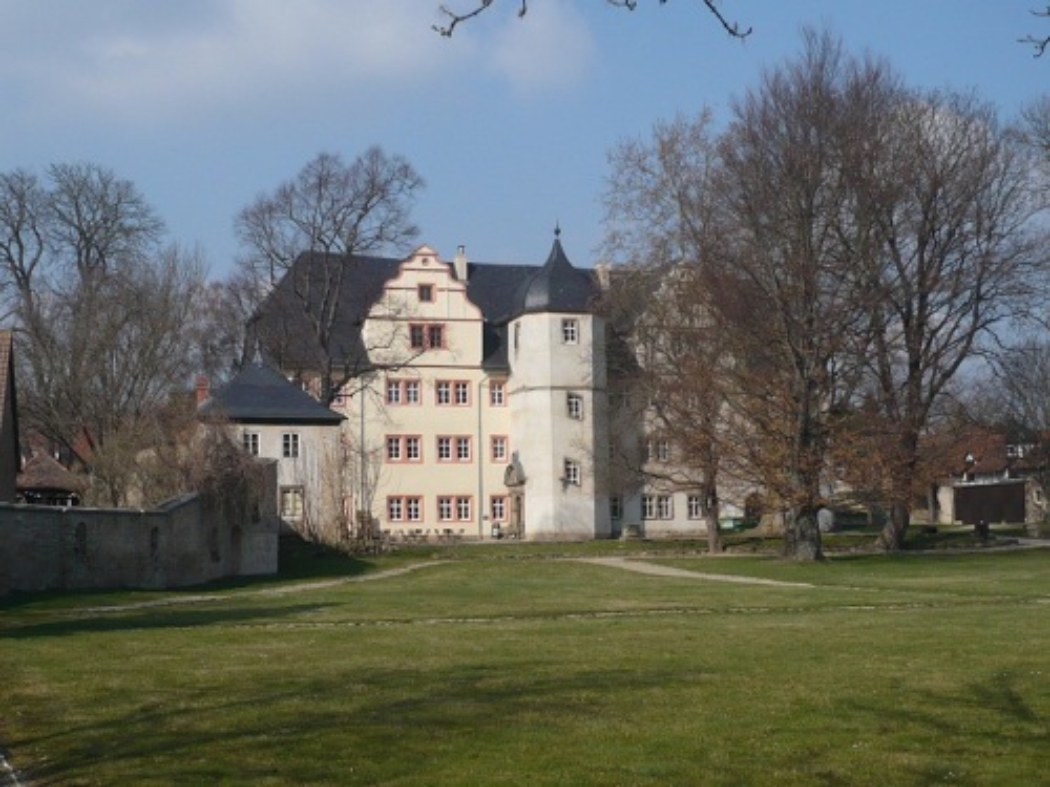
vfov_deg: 26.6
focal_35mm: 55
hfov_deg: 34.9
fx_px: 1668
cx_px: 525
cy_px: 394
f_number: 9
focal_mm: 6.6
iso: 100
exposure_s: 1/320
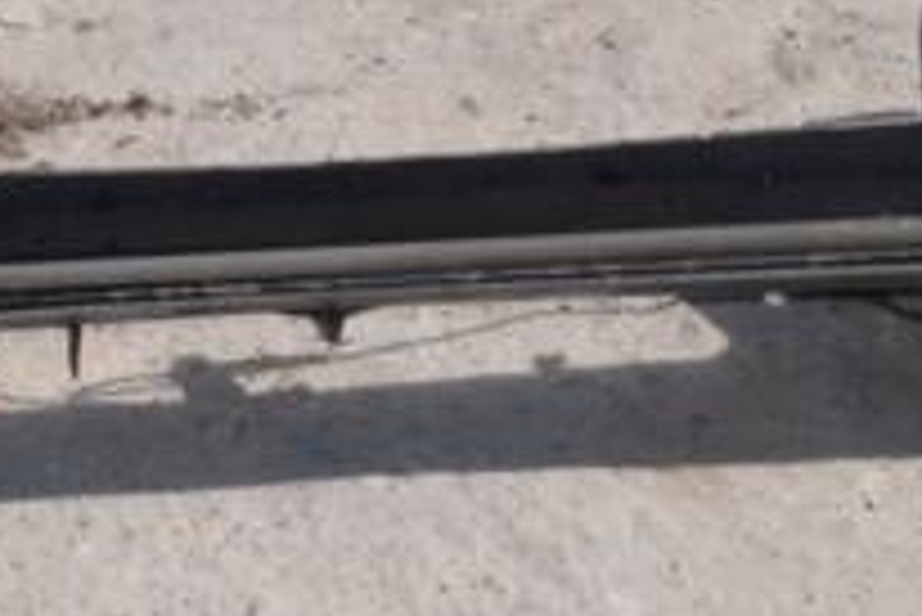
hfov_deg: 17.9
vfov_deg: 12.0
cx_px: 279
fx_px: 2922
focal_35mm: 114
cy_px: 234
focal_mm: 26
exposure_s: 1/200
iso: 800
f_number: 25
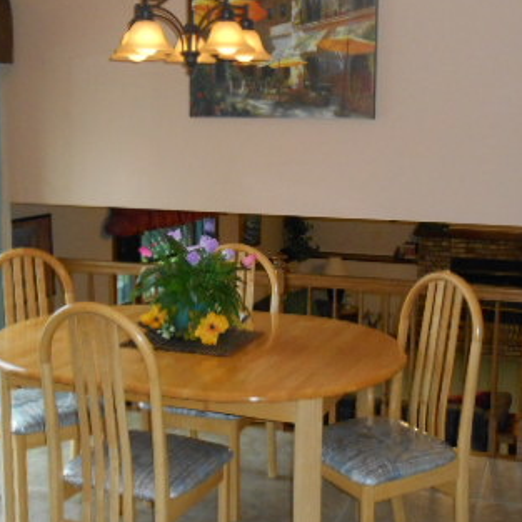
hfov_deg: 36.0
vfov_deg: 36.0
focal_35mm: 47
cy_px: 222
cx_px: 295
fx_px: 802
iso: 450
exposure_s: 1/25
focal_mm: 4.7
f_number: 3.4
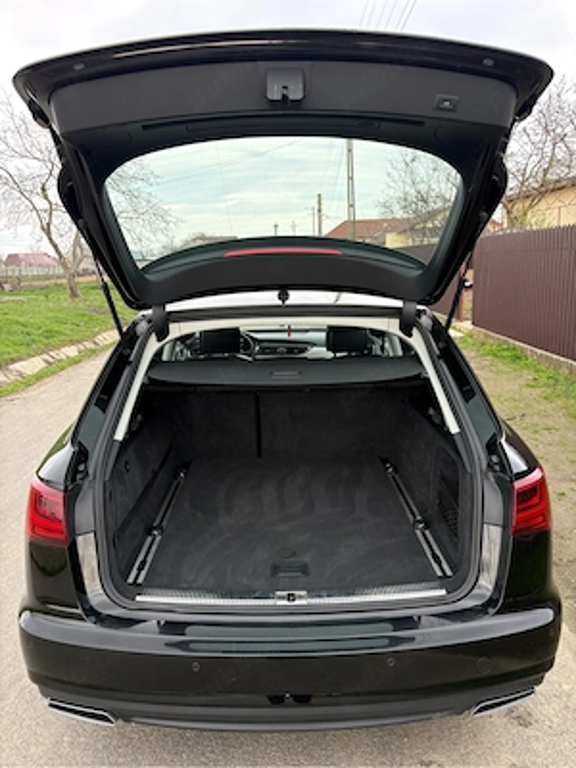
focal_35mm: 26
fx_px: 577
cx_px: 288
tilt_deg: -11.4
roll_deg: +2.4
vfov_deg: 67.3
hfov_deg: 53.1
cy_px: 384
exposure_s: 1/161
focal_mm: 5.96
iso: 100
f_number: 1.6
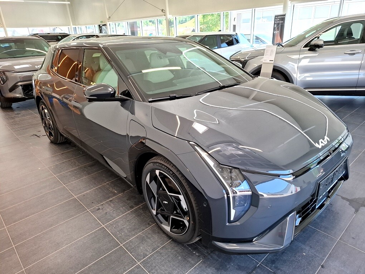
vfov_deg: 58.9
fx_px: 243
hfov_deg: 73.9
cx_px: 182
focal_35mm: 23
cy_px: 137
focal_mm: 5.54
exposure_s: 1/118
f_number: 1.8
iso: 50
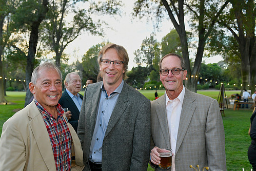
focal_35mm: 36
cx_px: 109
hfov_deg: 52.9
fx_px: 256
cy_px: 99
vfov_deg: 36.8
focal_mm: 31
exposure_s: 1/125
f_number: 4
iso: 500
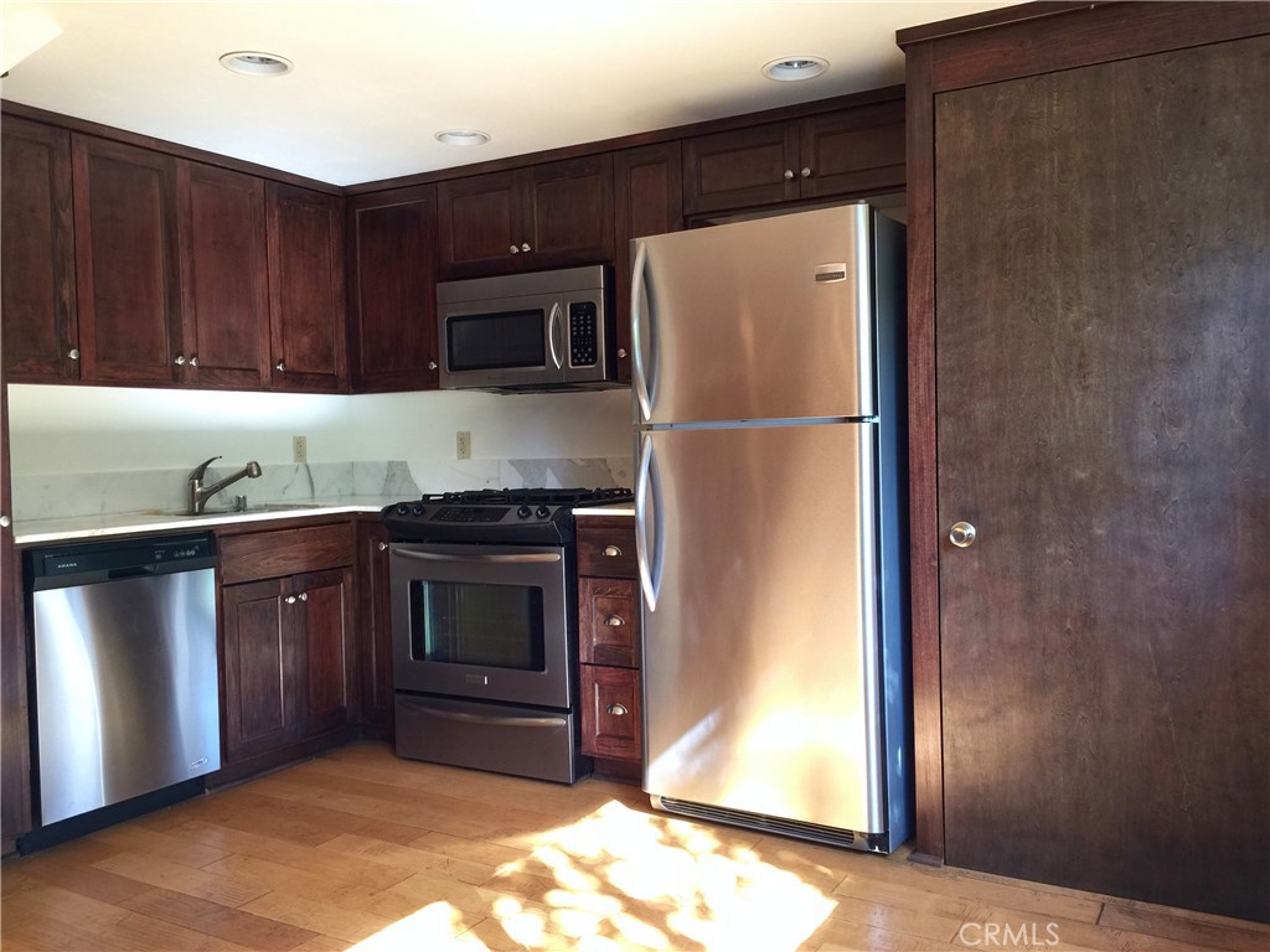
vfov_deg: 48.2
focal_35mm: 29
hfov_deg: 61.7
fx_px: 1064
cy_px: 476
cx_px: 635
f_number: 2.2
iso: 50
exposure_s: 1/15
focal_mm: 4.15
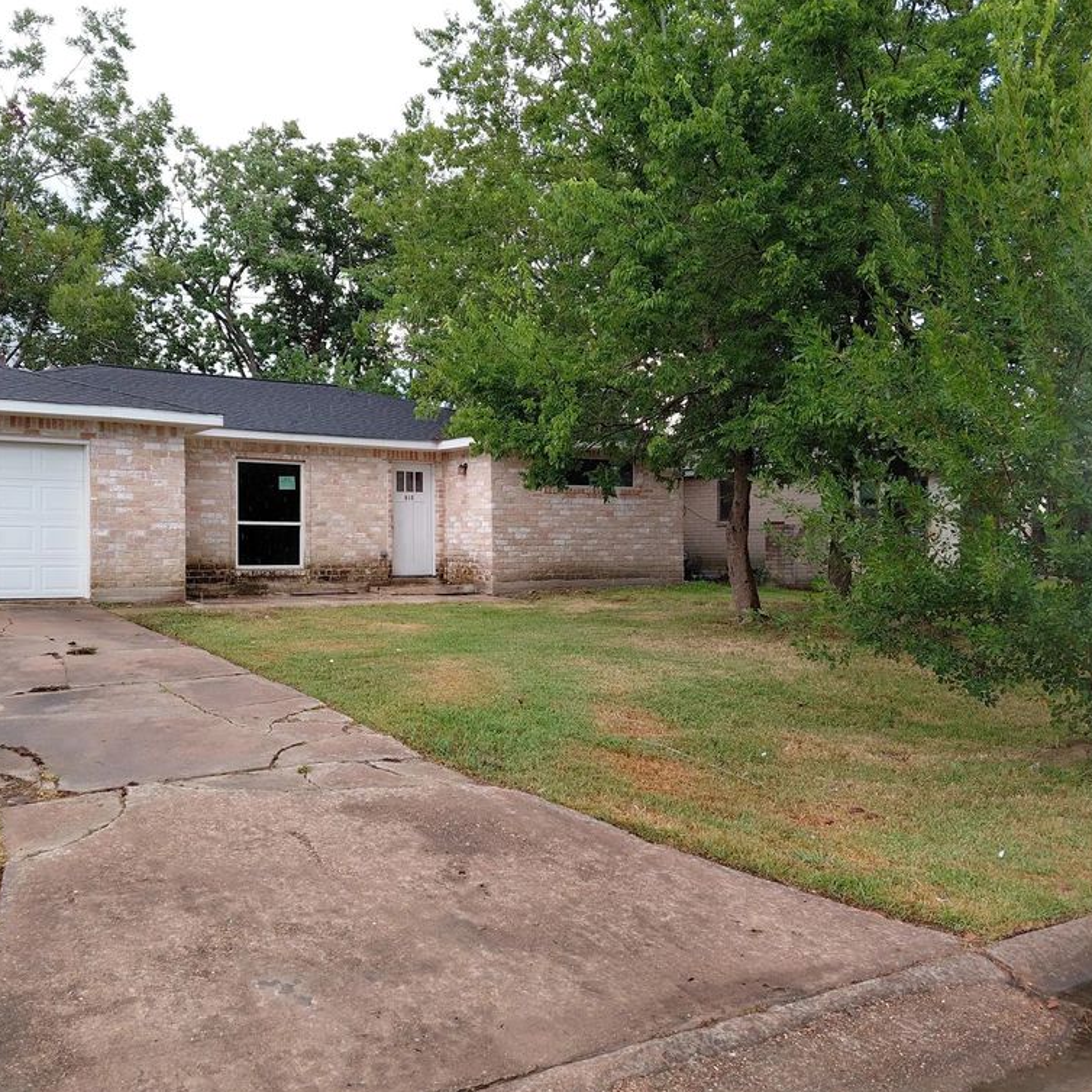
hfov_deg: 53.6
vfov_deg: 54.0
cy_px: 555
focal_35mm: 30
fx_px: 1071
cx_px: 434
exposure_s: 1/424
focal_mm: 4.69
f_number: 1.8
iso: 50
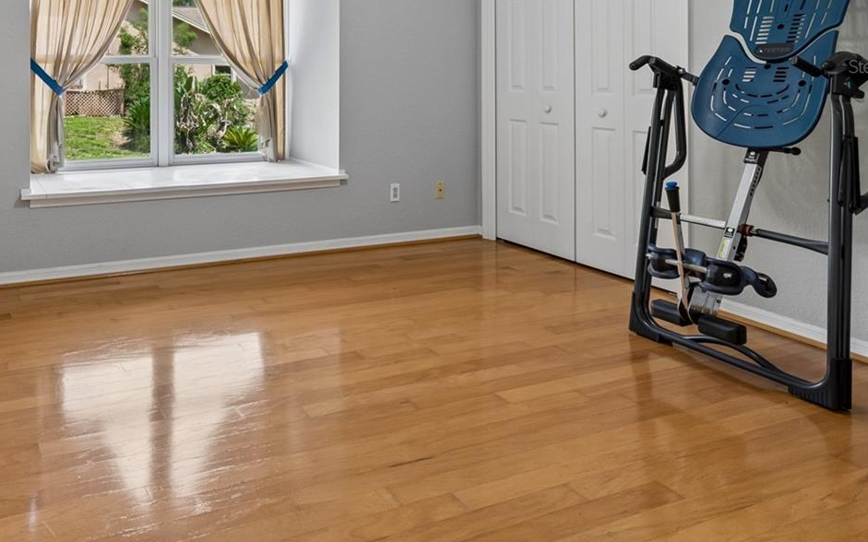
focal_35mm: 26
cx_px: 193
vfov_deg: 43.9
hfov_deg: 65.1
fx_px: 615
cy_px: 66
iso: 100
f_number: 7.1
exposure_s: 1/13
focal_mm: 10
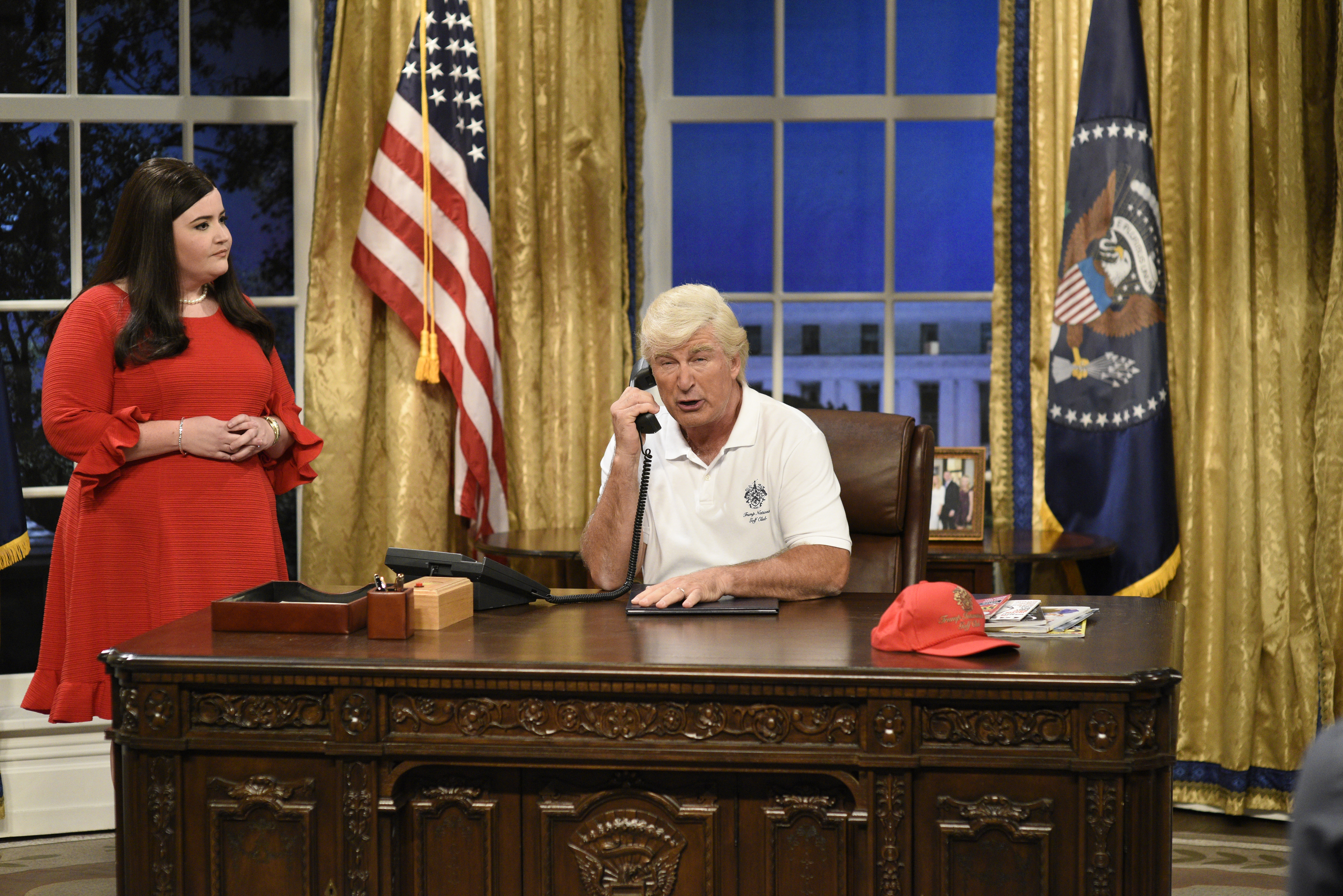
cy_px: 448
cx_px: 672
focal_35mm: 85
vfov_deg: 16.1
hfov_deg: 23.9
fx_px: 3172
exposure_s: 1/250
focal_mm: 85
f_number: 3.5
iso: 3200
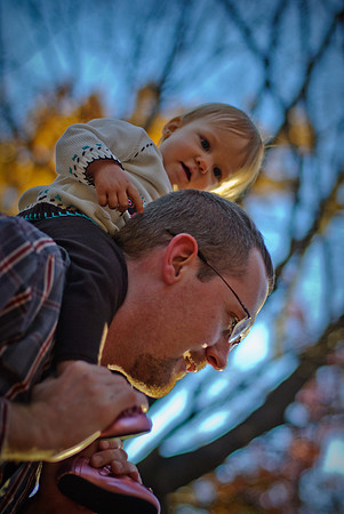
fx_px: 1072
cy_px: 257
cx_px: 172
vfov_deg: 27.0
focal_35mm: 75
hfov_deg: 18.2
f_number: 2
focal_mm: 50
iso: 160
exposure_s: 1/800
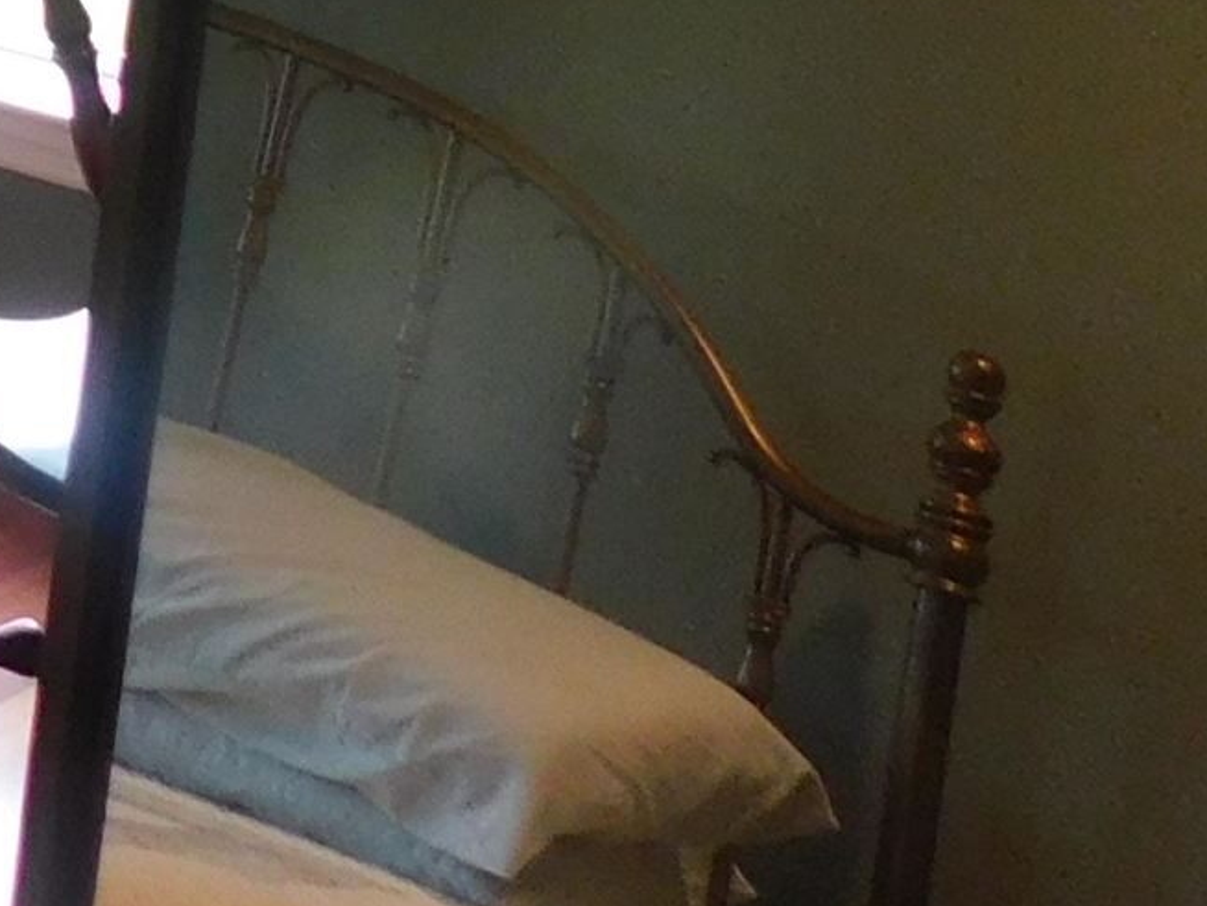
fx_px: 3767
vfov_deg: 11.9
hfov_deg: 14.3
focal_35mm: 108
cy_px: -1055
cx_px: -1384
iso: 180
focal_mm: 4
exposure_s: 1/30
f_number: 3
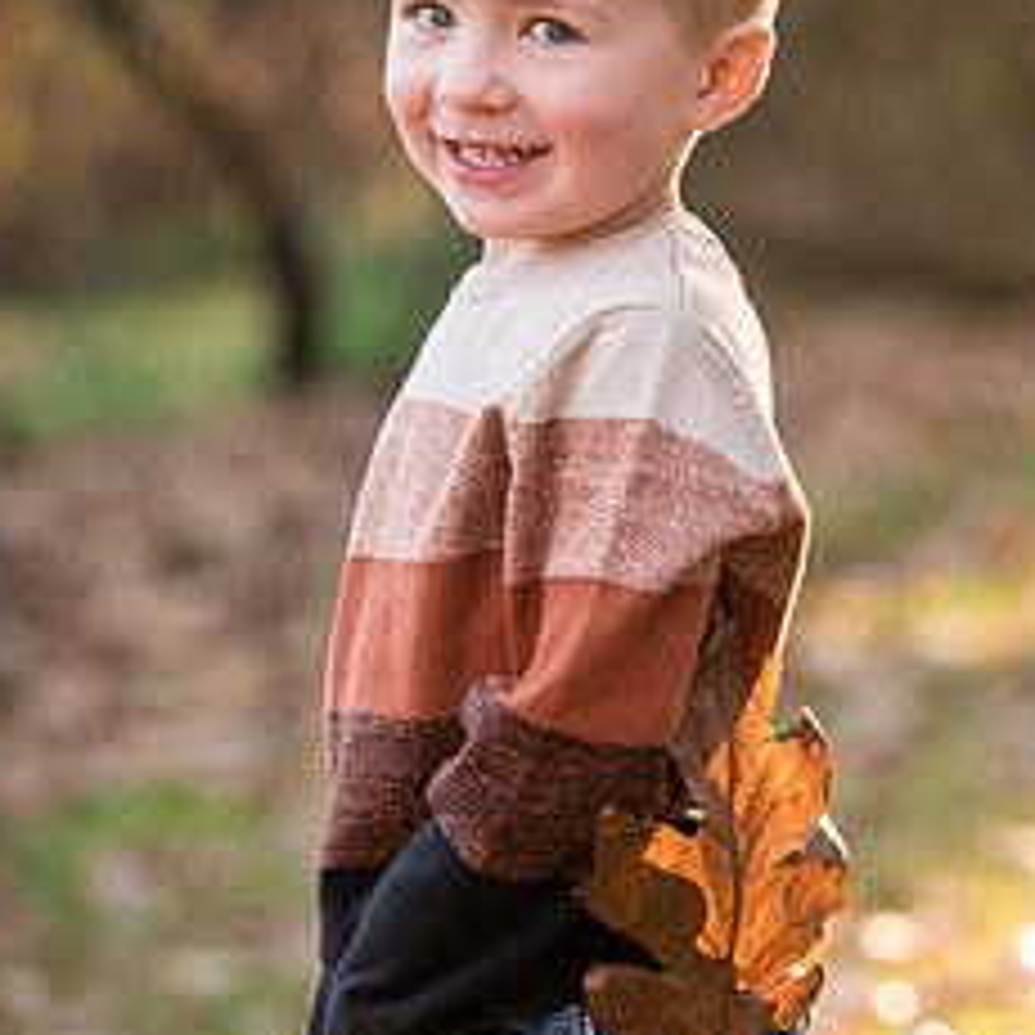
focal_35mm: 274
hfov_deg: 6.4
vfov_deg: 6.4
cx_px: 616
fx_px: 9269
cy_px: 495
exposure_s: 1/250
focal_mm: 165
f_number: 5
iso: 500
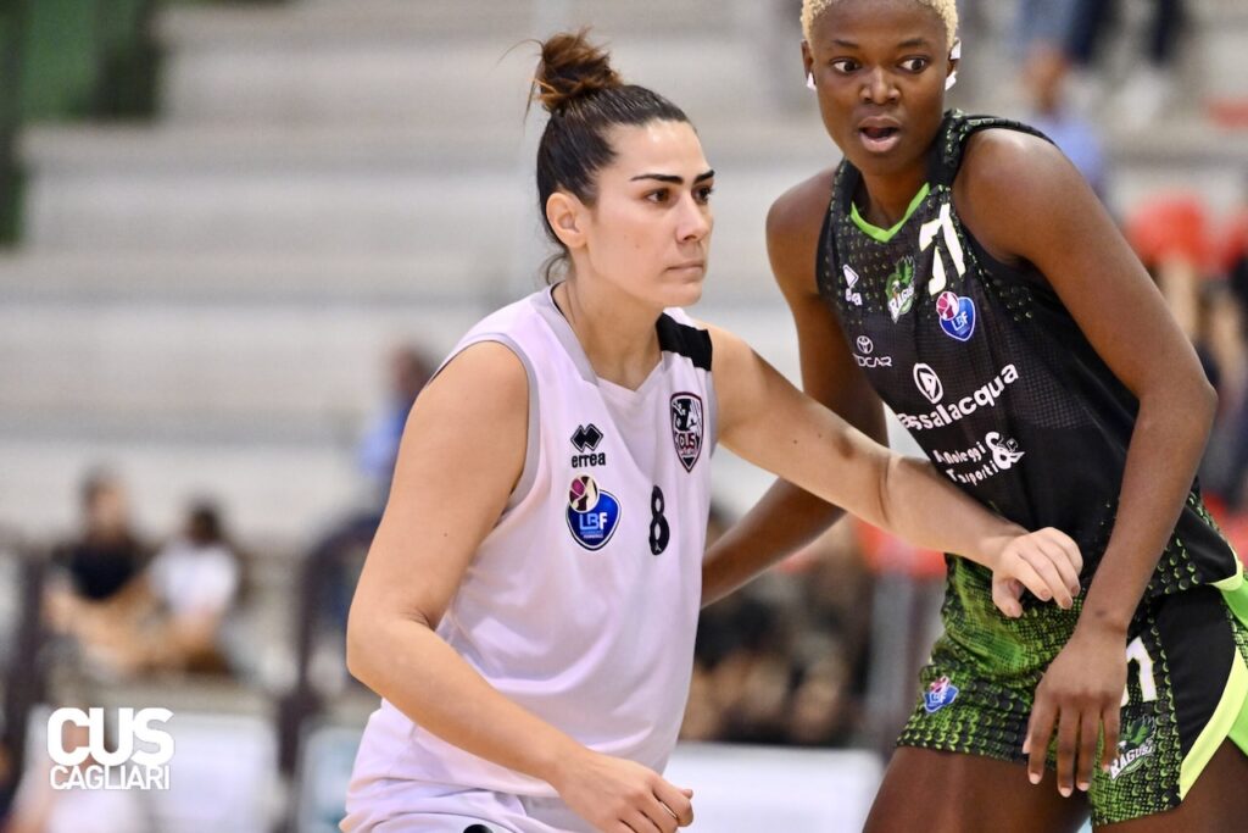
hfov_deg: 7.6
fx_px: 9361
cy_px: 416
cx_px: 624
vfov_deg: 5.1
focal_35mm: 270
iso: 4000
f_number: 2.8
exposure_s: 1/800
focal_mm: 180
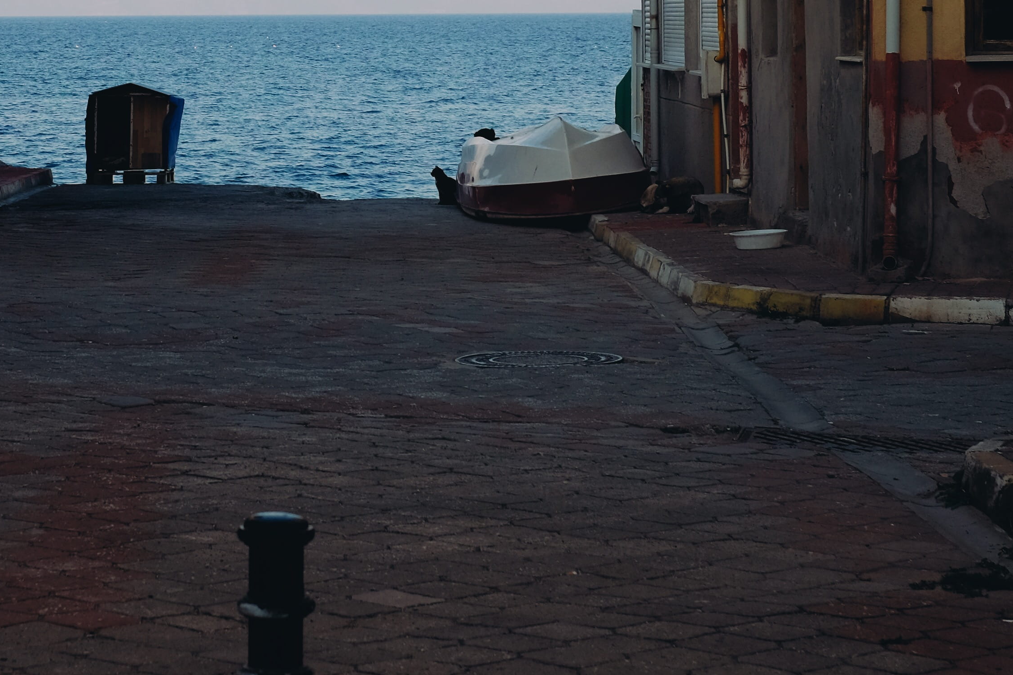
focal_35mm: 115
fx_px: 3236
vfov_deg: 11.8
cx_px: 248
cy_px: -18
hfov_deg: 17.7
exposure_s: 1/340
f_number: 5.6
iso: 400
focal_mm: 35
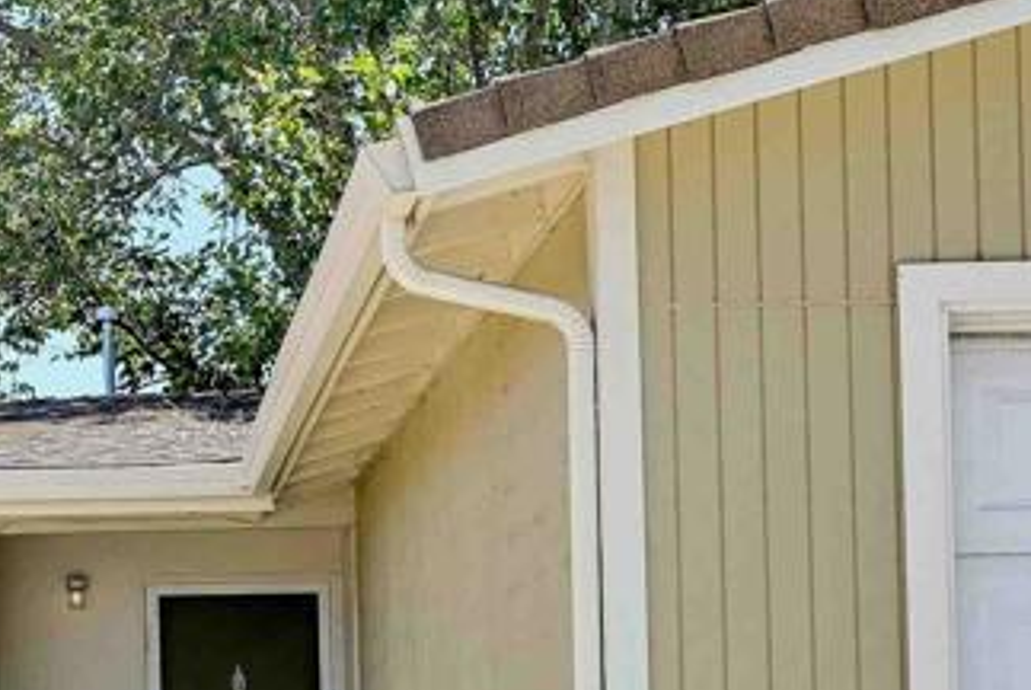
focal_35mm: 95
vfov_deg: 14.2
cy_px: 708
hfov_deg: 20.3
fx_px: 2723
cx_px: -156
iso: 320
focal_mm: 30
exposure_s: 1/320
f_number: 8
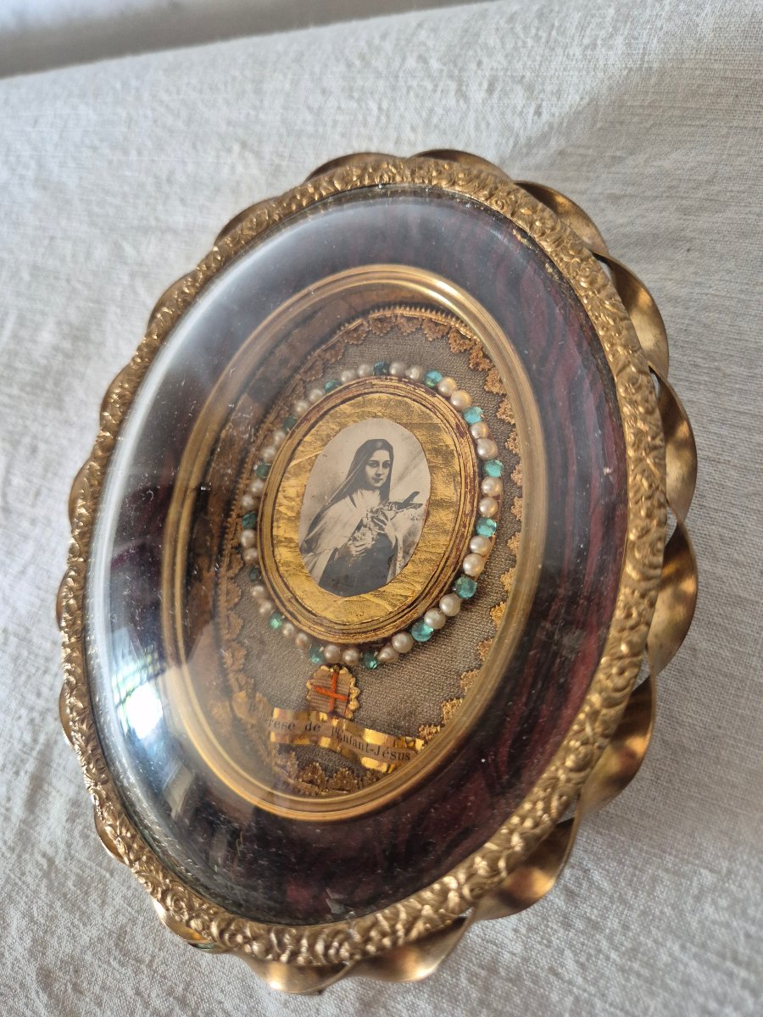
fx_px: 676
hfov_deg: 58.9
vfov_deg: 73.9
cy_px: 508
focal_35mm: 23
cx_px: 382
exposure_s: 1/100
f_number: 1.8
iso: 640
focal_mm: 5.4
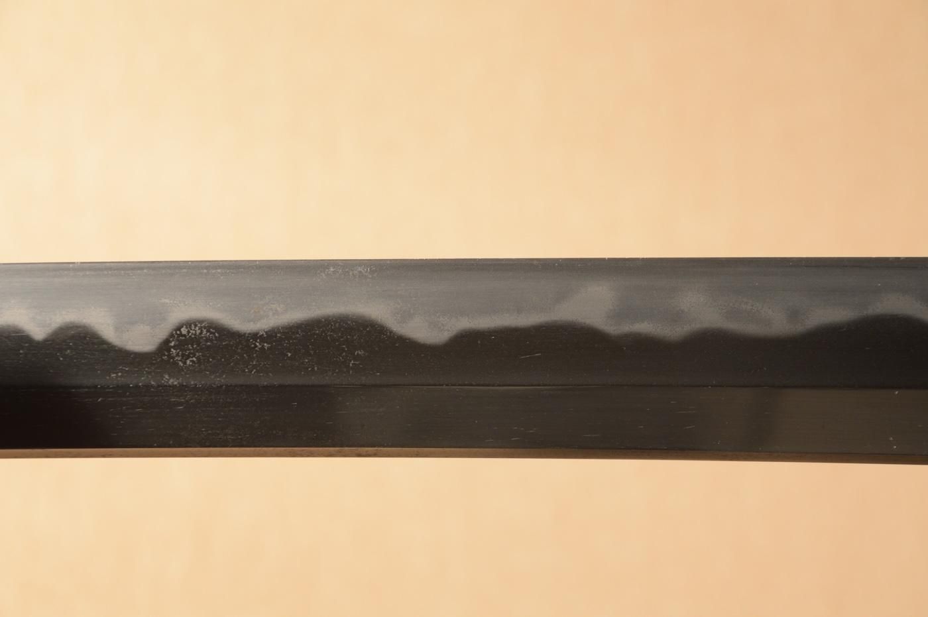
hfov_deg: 13.1
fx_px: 4057
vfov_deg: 8.7
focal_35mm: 158
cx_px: 464
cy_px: 308
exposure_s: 1/2
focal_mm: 105
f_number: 11
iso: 400
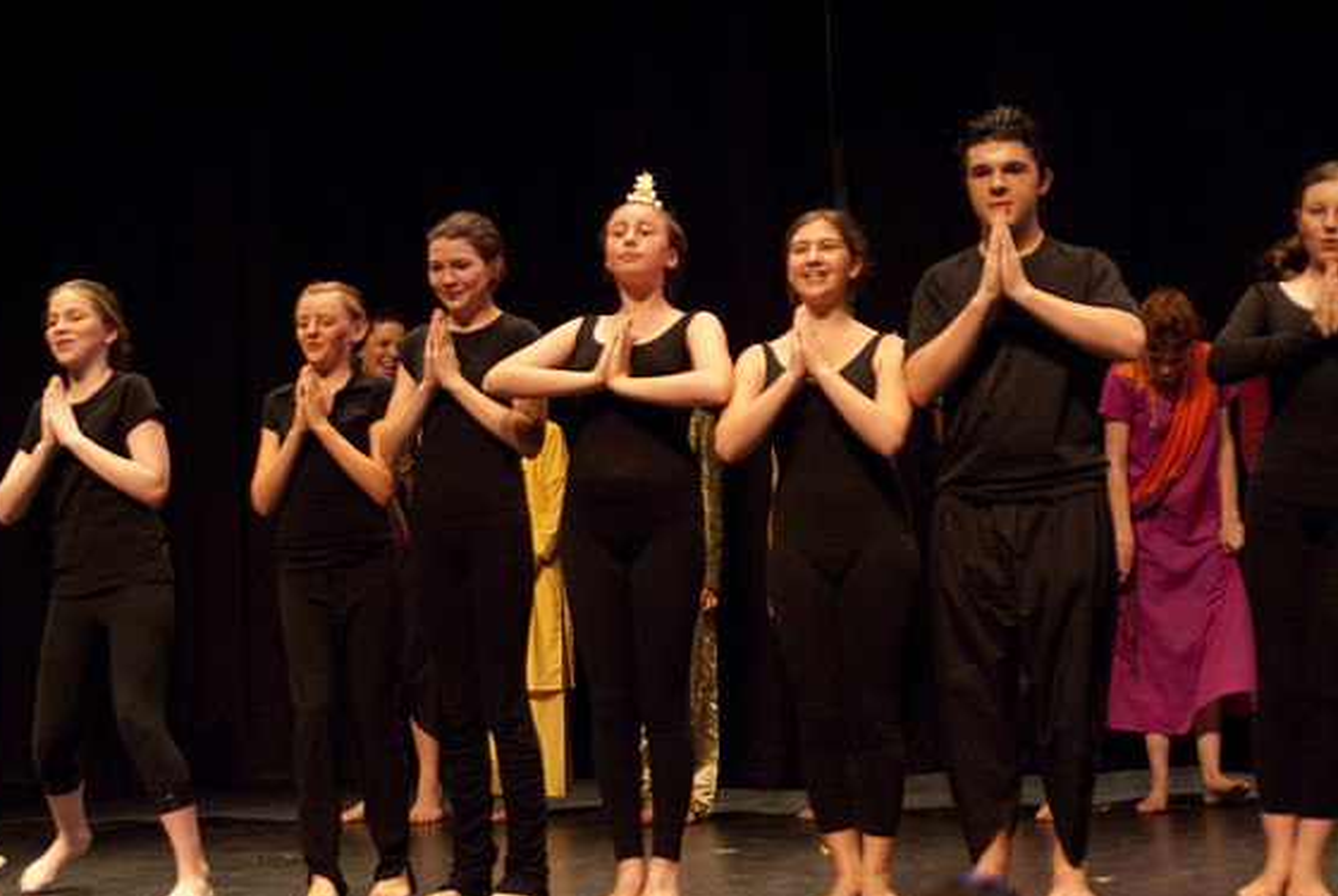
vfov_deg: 23.1
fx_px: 2196
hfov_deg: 33.9
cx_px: 657
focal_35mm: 59
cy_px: 459
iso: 1000
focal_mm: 38
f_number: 2.8
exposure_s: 1/125
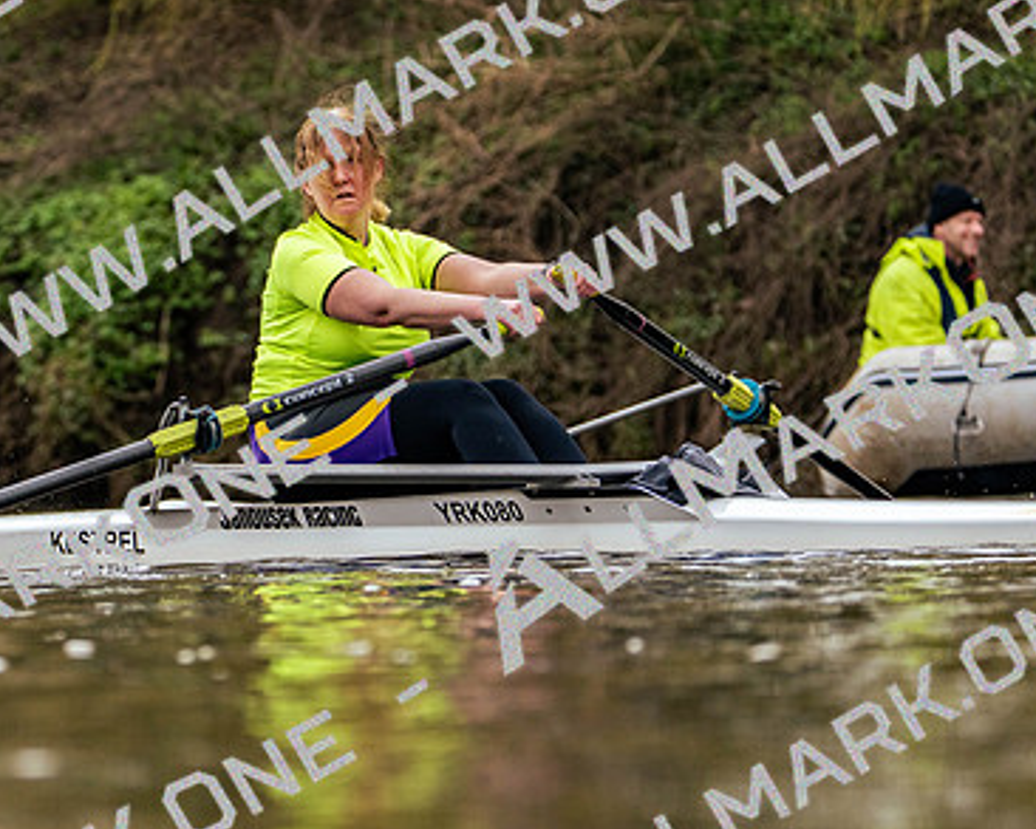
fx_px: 11716
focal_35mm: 382
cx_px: 246
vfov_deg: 4.1
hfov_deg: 5.1
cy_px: 406
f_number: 6.3
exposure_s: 1/2000
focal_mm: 257
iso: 2000
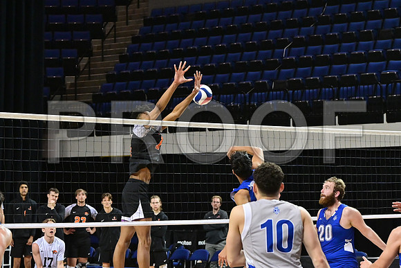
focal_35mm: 127
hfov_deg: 16.1
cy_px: 134
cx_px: 200
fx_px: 1415
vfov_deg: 10.8
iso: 2500
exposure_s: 1/800
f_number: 5.6
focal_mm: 85
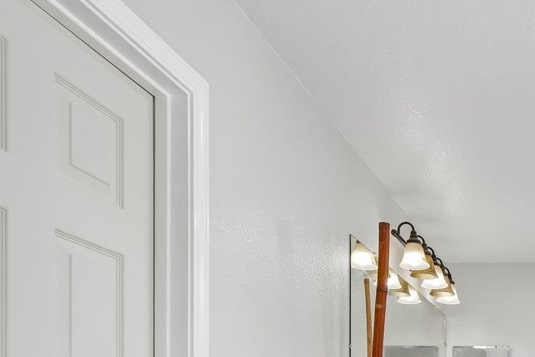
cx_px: 586
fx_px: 609
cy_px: 439
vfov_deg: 28.1
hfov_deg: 39.1
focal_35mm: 41
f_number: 9
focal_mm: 14
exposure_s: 1/25
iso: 640
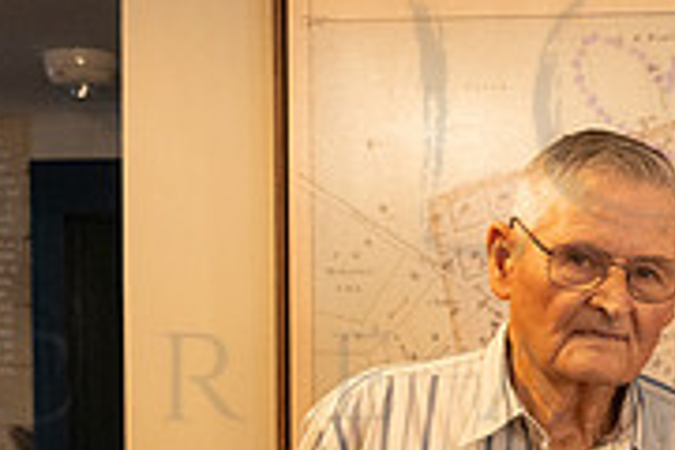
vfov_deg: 12.8
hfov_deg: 19.1
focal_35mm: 104
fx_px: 1950
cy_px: 555
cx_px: 671
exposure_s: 1/125
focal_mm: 31.5
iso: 6400
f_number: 6.3
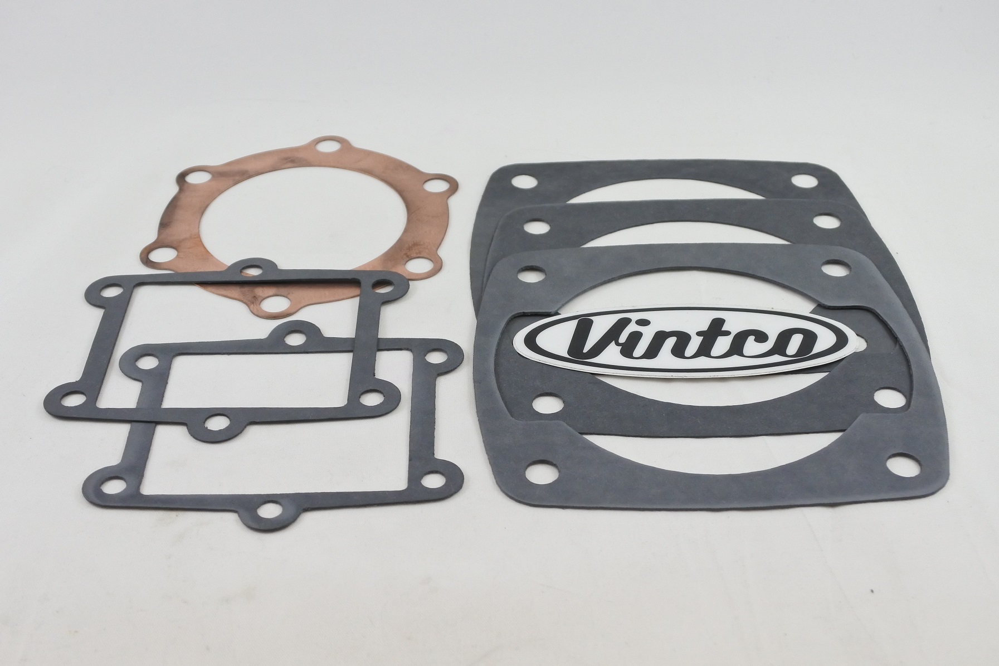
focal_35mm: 37
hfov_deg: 51.9
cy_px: 333
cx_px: 500
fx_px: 1027
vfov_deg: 35.9
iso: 400
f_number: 4
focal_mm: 14
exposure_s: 1/200
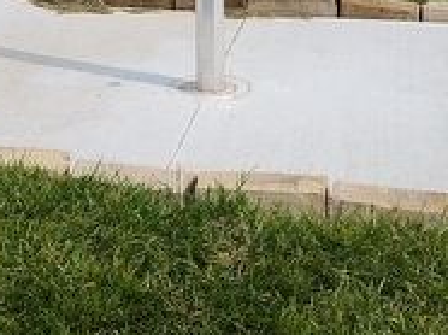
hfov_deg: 19.9
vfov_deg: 13.0
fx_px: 1280
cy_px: -323
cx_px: 236
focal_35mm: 99
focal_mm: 5.56
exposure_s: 1/860
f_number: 1.8
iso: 100
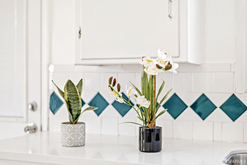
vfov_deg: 23.4
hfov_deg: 34.5
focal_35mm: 58
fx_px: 398
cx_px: 124
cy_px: 82
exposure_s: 1/100
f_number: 1.8
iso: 64
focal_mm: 58
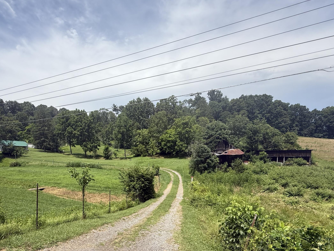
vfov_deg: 64.6
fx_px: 193
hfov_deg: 81.2
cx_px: 142
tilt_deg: -2.4
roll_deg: -0.2
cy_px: 163
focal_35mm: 20
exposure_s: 1/1698
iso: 50
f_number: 2.2
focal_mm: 2.22
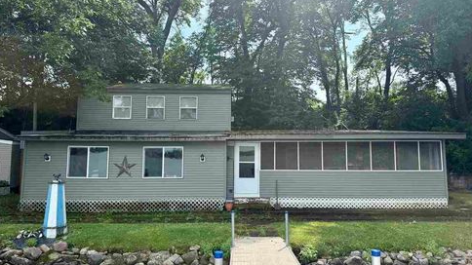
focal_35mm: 27
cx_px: 241
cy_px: 129
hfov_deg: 69.9
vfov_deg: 42.9
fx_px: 338
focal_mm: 6.76
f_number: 1.78
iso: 125
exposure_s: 1/2907
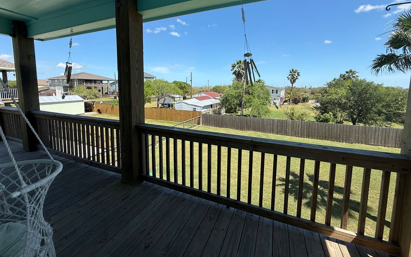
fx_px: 168
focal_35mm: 15
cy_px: 102
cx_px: 207
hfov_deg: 101.5
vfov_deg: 73.9
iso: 50
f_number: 2.2
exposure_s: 1/1795
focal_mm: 2.22
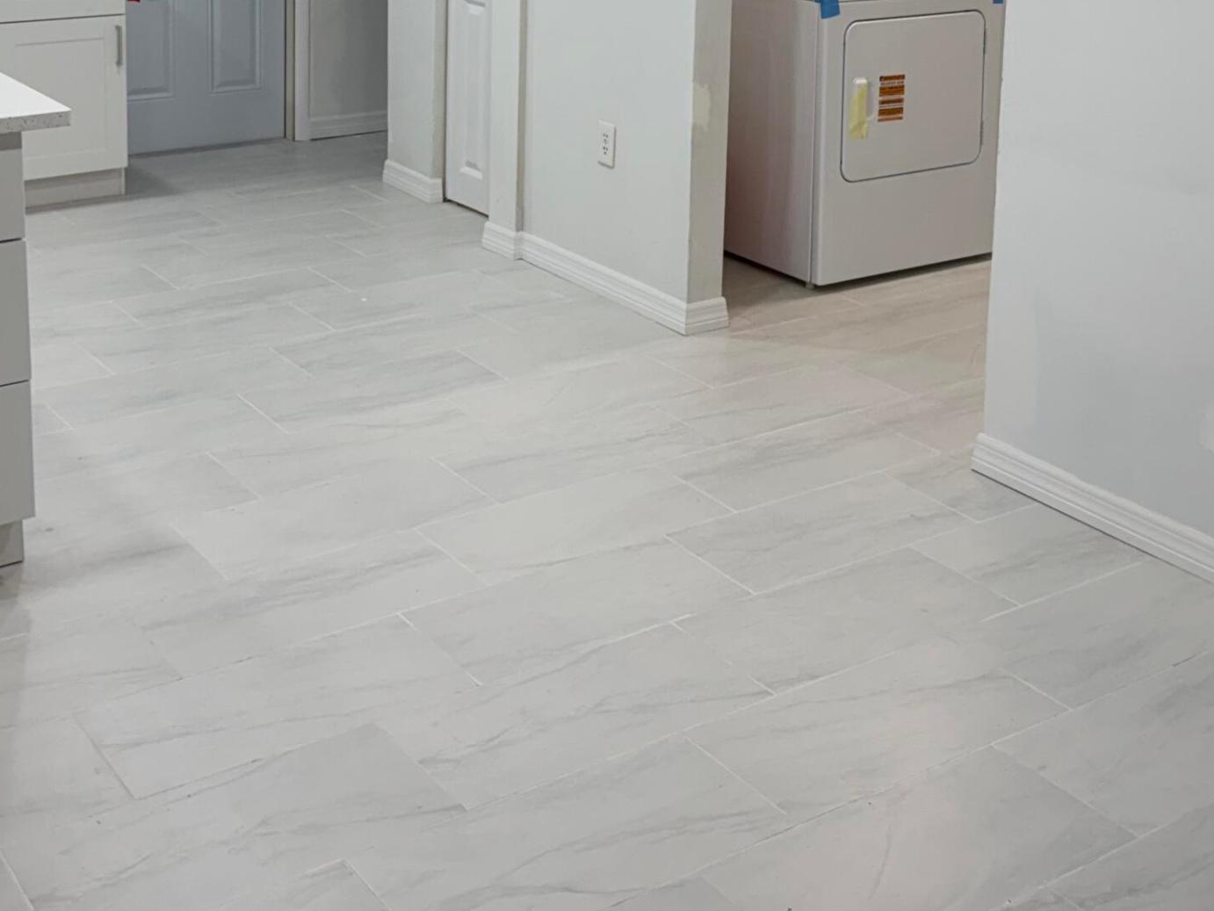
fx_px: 1754
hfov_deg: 38.1
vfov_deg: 27.5
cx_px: 668
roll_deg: -1.3
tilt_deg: -7.5
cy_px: 6
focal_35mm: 50
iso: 80
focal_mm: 6.76
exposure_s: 1/120
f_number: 1.78
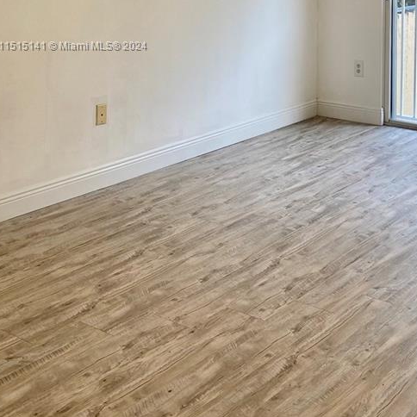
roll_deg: +0.1
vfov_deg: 28.9
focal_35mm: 57
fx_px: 777
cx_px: 377
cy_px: 47
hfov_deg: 28.8
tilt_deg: -6.7
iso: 64
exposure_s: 1/136
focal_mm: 4.25
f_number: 1.8
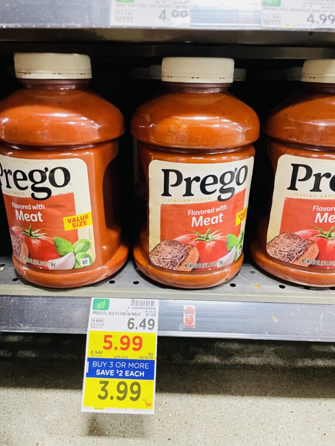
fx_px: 335
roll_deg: -0.5
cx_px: 168
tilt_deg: -21.9
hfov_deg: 53.1
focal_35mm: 26
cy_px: 223
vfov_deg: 67.3
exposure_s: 1/40
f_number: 1.6
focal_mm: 4.2
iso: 640
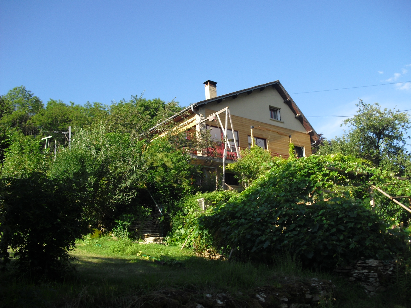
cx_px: 222
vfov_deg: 36.8
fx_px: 463
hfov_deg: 47.8
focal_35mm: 39
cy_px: 160
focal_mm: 6.3
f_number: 7.8
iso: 100
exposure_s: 1/100
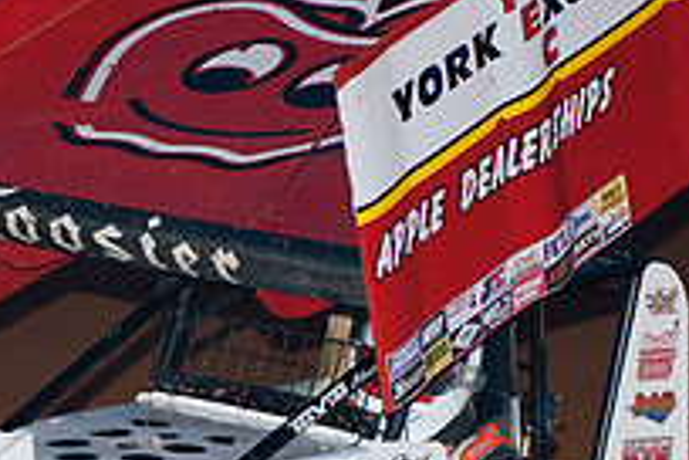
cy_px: 426
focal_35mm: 427
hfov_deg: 4.8
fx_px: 8172
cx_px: 47
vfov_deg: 3.2
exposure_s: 1/250
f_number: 4
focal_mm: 100
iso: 250
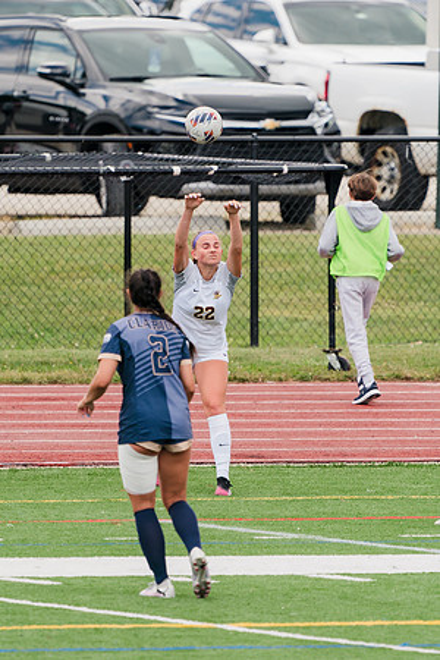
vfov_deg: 2.3
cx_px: 191
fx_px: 16499
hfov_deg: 1.5
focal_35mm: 900
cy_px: 330
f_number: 6.3
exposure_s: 1/1600
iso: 1250
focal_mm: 600
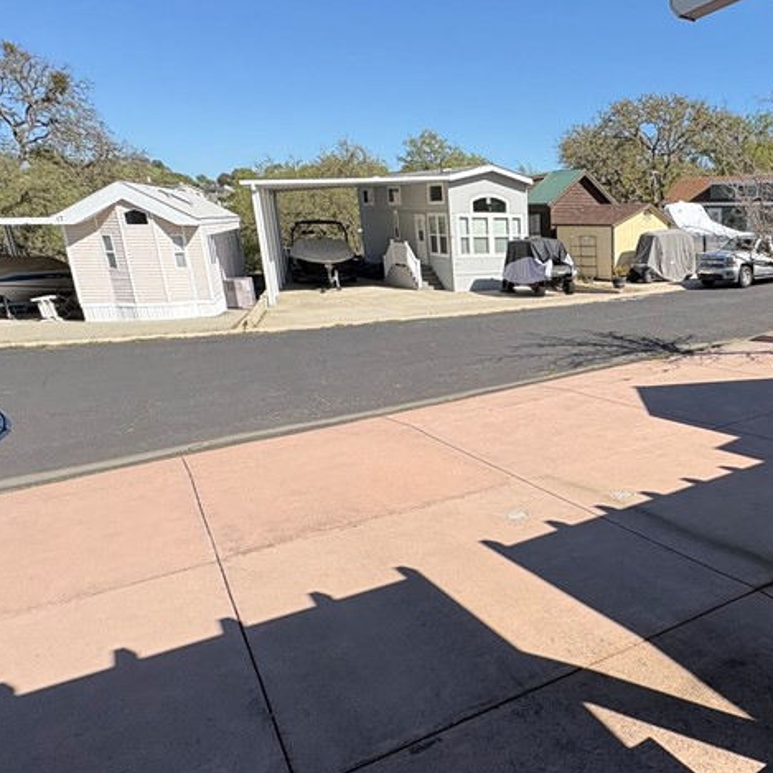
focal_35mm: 27
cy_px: 435
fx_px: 682
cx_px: 636
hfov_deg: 54.3
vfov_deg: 58.9
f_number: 2.2
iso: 50
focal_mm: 2.22
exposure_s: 1/1789
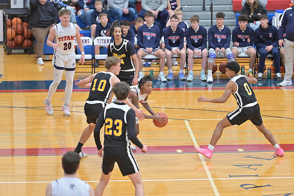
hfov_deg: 11.8
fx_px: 1428
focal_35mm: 175
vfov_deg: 7.8
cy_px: 98
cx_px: 147
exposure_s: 1/800
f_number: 4
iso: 8000
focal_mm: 175
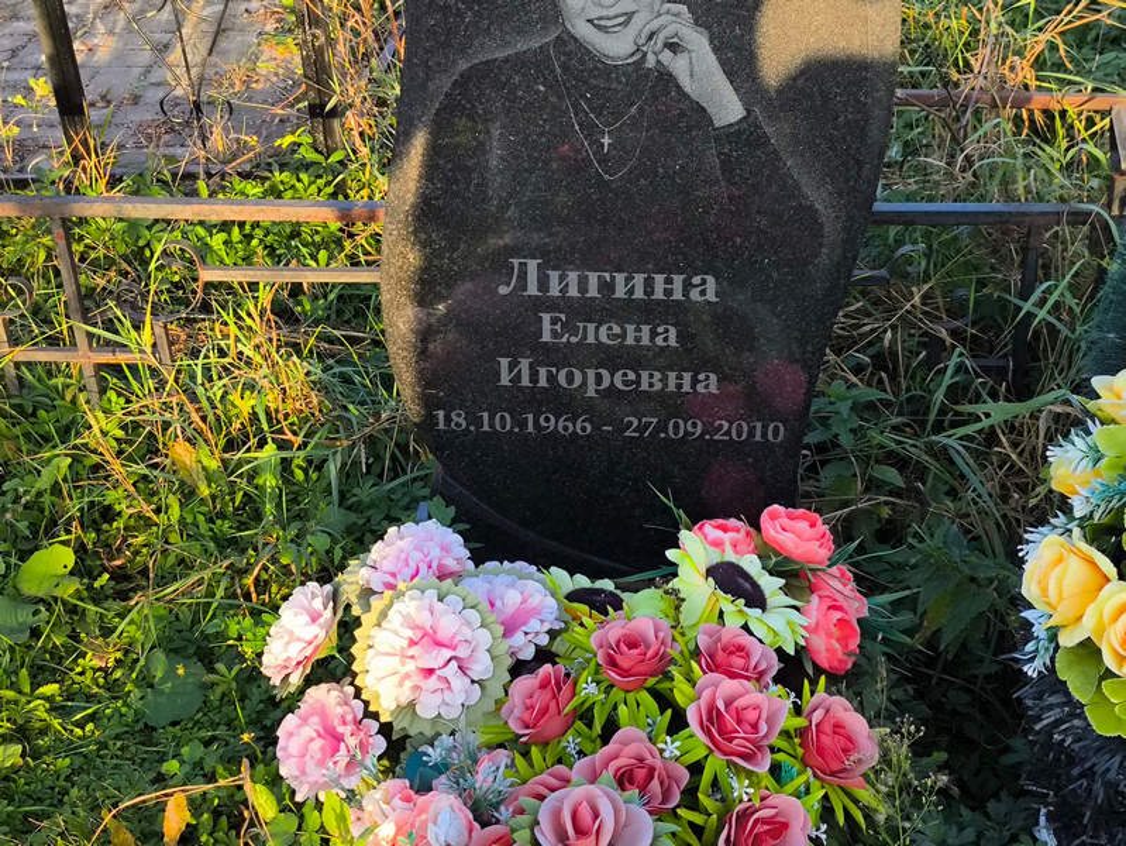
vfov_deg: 29.1
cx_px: 563
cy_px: 423
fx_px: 1627
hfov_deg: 38.2
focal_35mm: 50
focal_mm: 4.71
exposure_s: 1/285
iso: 50
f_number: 1.7
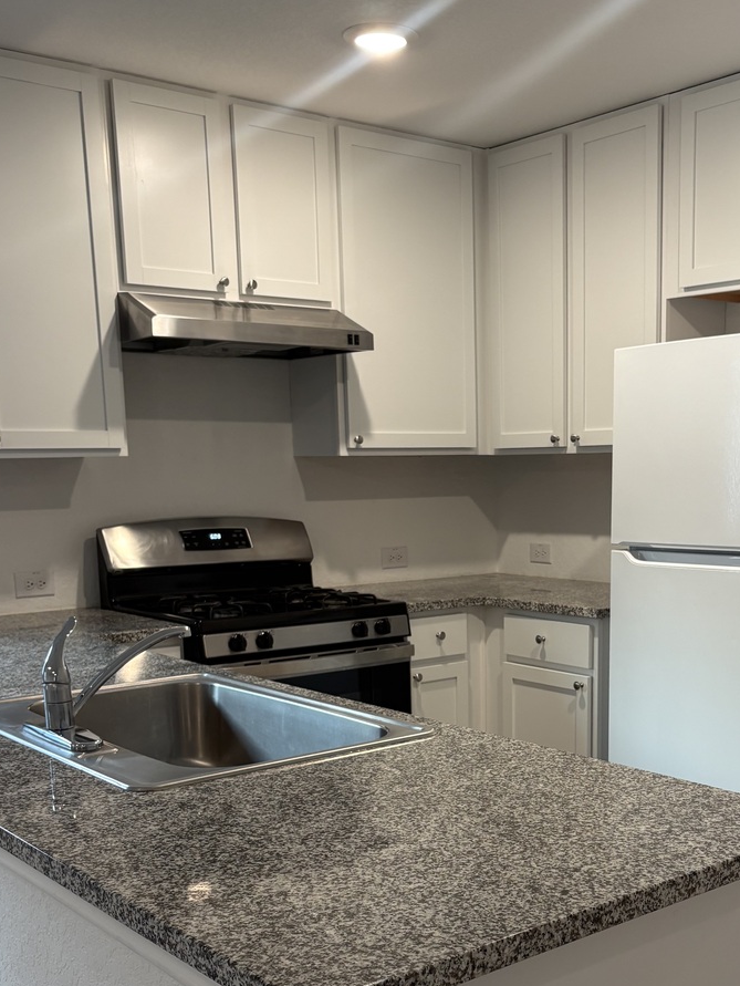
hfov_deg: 34.1
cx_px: 483
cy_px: 699
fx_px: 1196
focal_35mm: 42
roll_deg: +1.1
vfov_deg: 43.8
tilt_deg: -11.1
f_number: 1.6
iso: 100
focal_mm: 5.96
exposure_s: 1/60
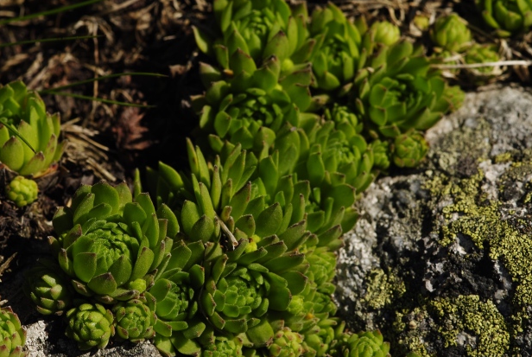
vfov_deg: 8.3
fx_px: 2452
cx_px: 248
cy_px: 157
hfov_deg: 12.4
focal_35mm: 166
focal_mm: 85
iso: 100
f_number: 8
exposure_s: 1/320
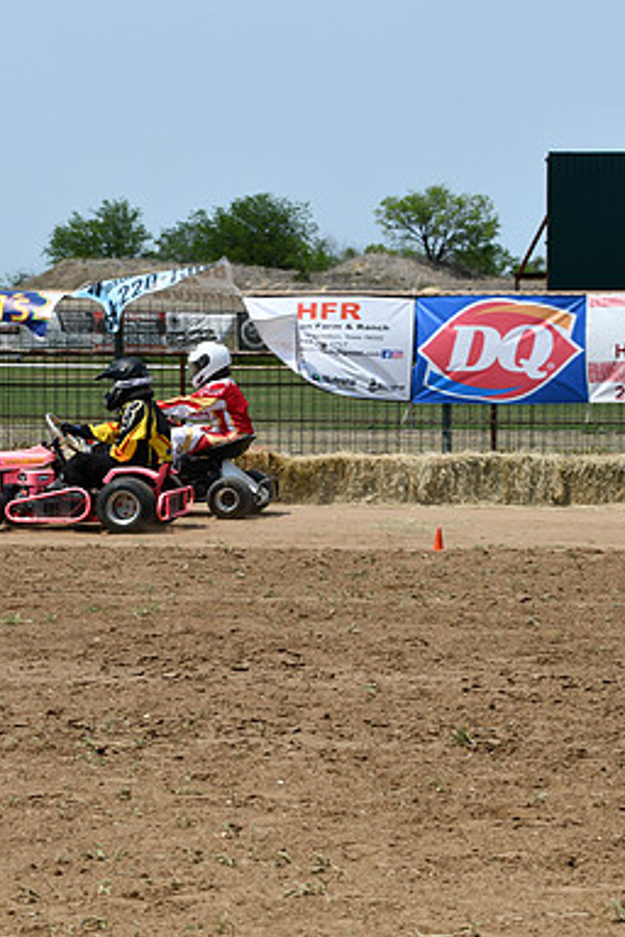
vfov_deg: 15.1
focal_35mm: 136
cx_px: 330
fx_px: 3541
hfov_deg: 10.1
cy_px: 470
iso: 100
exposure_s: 1/400
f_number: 10
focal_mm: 60
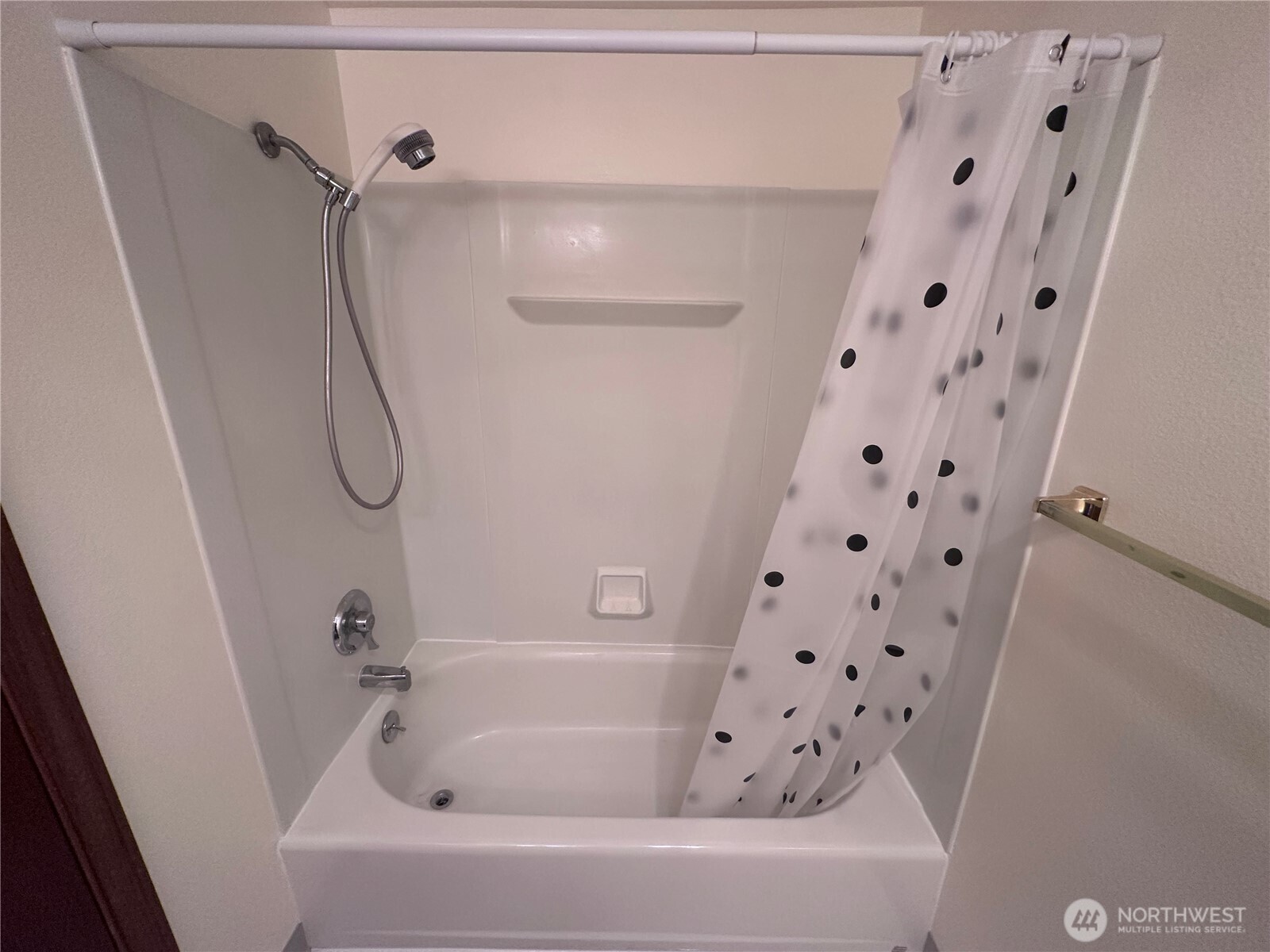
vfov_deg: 85.7
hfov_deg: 102.1
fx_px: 514
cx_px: 635
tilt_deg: -16.7
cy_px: 476
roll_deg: -0.6
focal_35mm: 14
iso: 200
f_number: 2.2
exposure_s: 1/120
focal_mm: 2.22
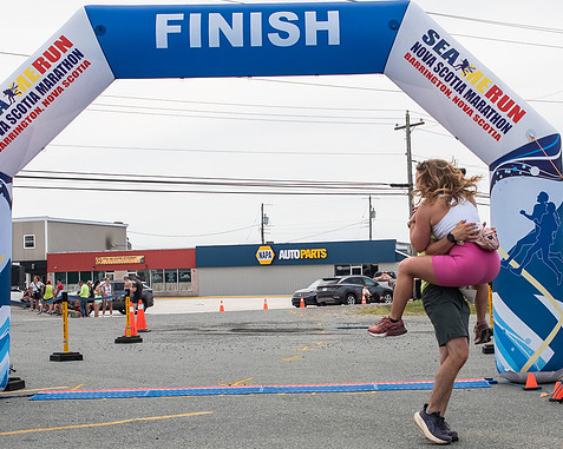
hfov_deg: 27.4
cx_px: 356
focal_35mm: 69
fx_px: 1149
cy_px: 239
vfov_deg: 22.1
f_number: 4
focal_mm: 31
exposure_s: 1/4000
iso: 800
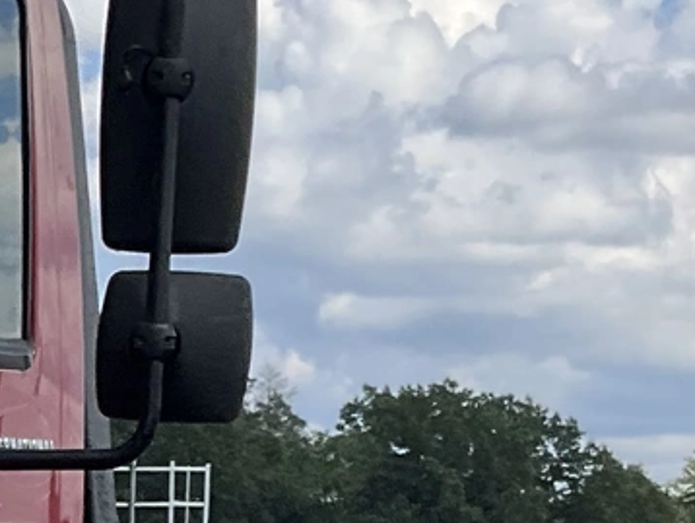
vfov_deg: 9.0
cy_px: 747
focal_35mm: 162
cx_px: -598
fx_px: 3255
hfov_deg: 11.3
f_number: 1.8
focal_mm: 3
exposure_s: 1/978
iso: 25
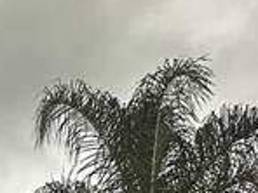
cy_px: 447
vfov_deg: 12.4
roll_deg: +2.5
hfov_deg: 17.7
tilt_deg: -1.2
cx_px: -150
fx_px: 723
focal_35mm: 97
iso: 40
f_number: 2.2
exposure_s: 1/99
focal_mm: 2.22
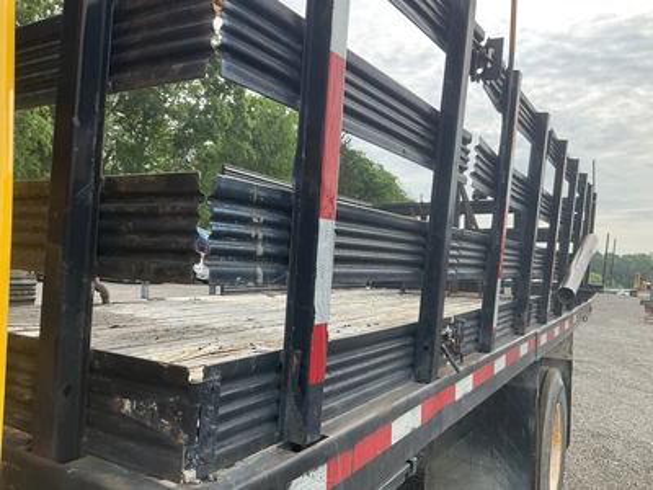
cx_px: 326
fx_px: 547
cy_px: 245
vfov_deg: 48.2
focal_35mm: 29
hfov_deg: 61.7
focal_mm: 3
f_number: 1.8
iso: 25
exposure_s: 1/700
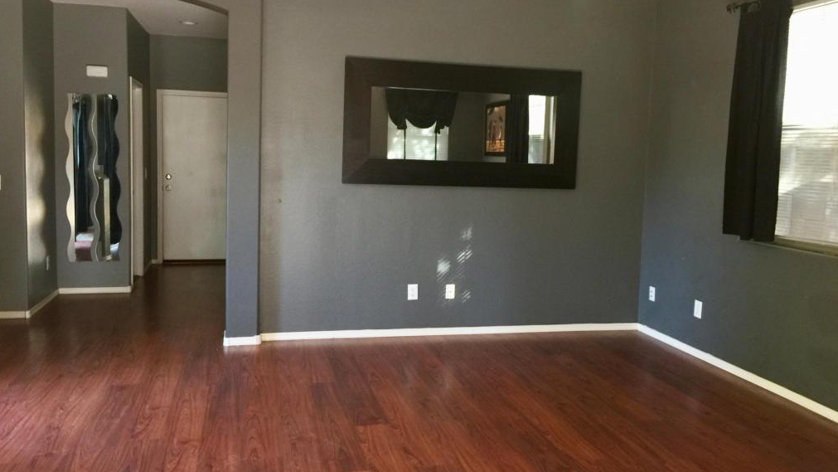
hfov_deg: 61.0
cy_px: 217
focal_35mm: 32
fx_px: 711
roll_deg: -2.1
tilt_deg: -5.1
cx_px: 415
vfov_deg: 36.7
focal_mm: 4.15
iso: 80
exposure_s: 1/15
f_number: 2.2
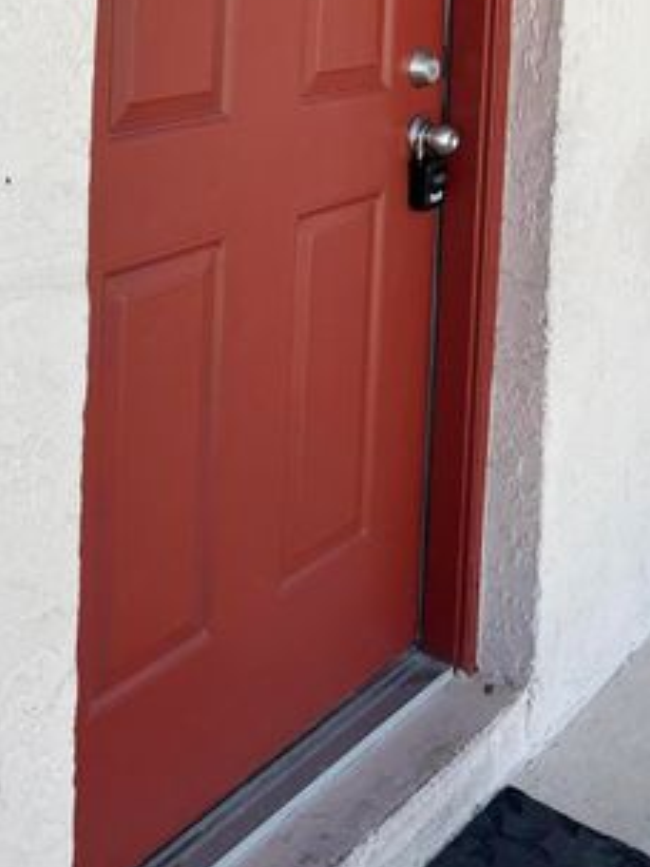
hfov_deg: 25.6
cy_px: -7
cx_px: 413
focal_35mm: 57
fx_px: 1427
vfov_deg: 31.2
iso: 50
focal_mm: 5.7
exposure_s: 1/718
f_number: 1.5
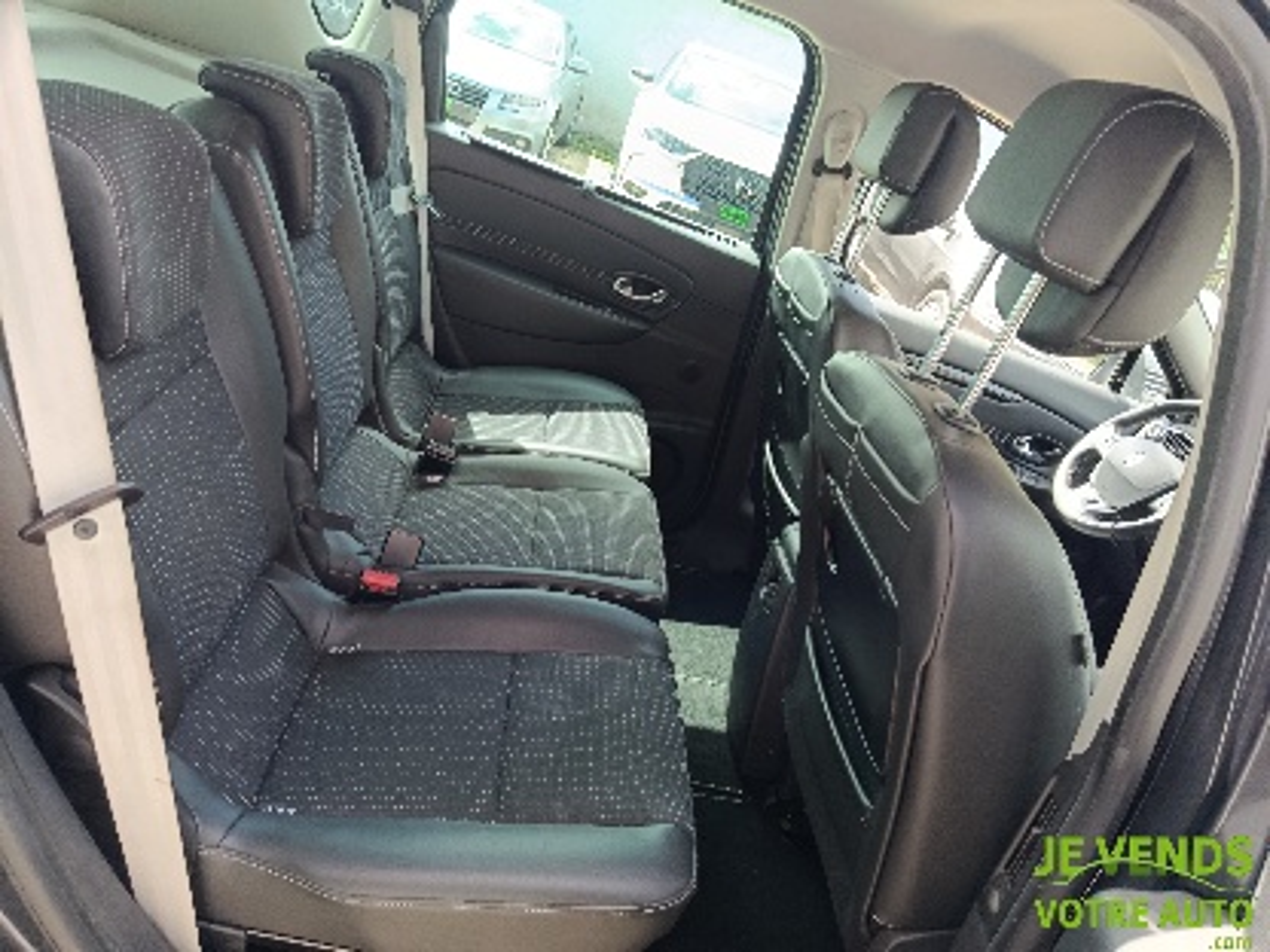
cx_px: 635
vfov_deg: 56.8
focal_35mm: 24
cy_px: 476
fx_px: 881
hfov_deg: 71.6
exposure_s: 1/100
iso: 190
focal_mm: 5.24
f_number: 1.7
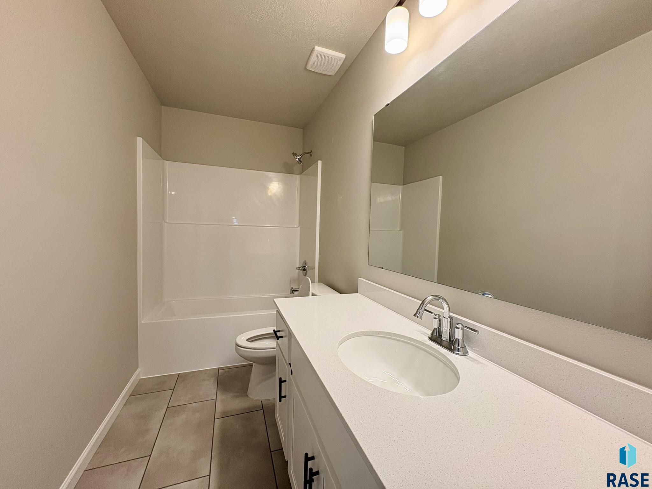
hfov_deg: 102.1
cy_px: 244
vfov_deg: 85.7
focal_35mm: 14
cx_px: 326
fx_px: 264
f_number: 2.2
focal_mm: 2.22
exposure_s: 1/120
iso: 160
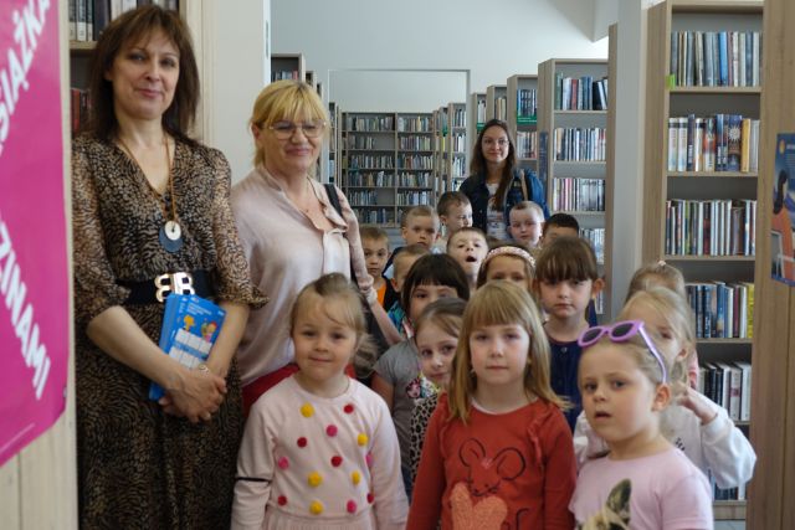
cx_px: 398
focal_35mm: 53
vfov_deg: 25.5
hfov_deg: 37.5
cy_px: 265
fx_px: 1171
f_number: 2.8
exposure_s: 1/60
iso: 160
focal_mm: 19.37
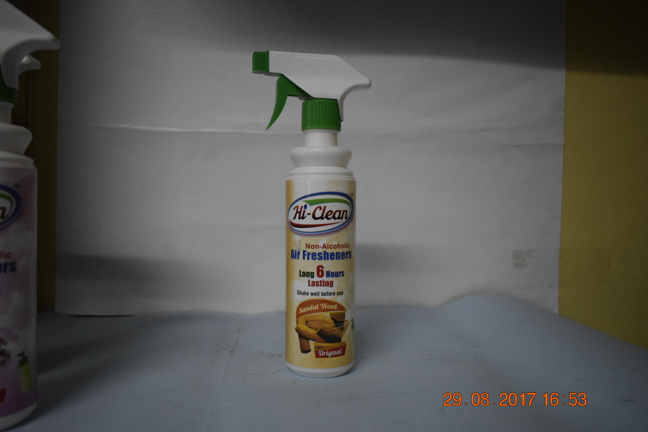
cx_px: 324
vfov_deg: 43.6
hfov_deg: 61.9
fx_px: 540
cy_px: 216
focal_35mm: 30
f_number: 3.8
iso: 3200
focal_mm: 20
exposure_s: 1/125
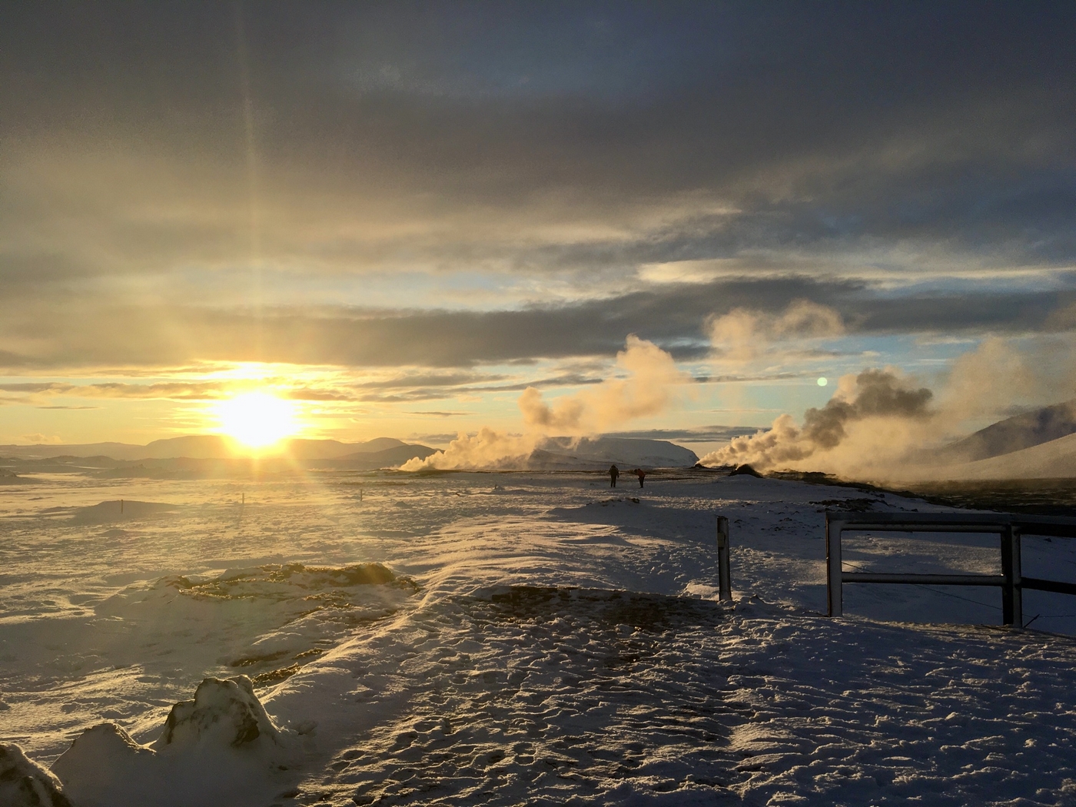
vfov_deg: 48.2
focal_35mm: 29
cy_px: 404
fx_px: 901
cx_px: 538
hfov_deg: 61.7
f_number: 2.2
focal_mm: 4.15
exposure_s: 1/2137
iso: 25
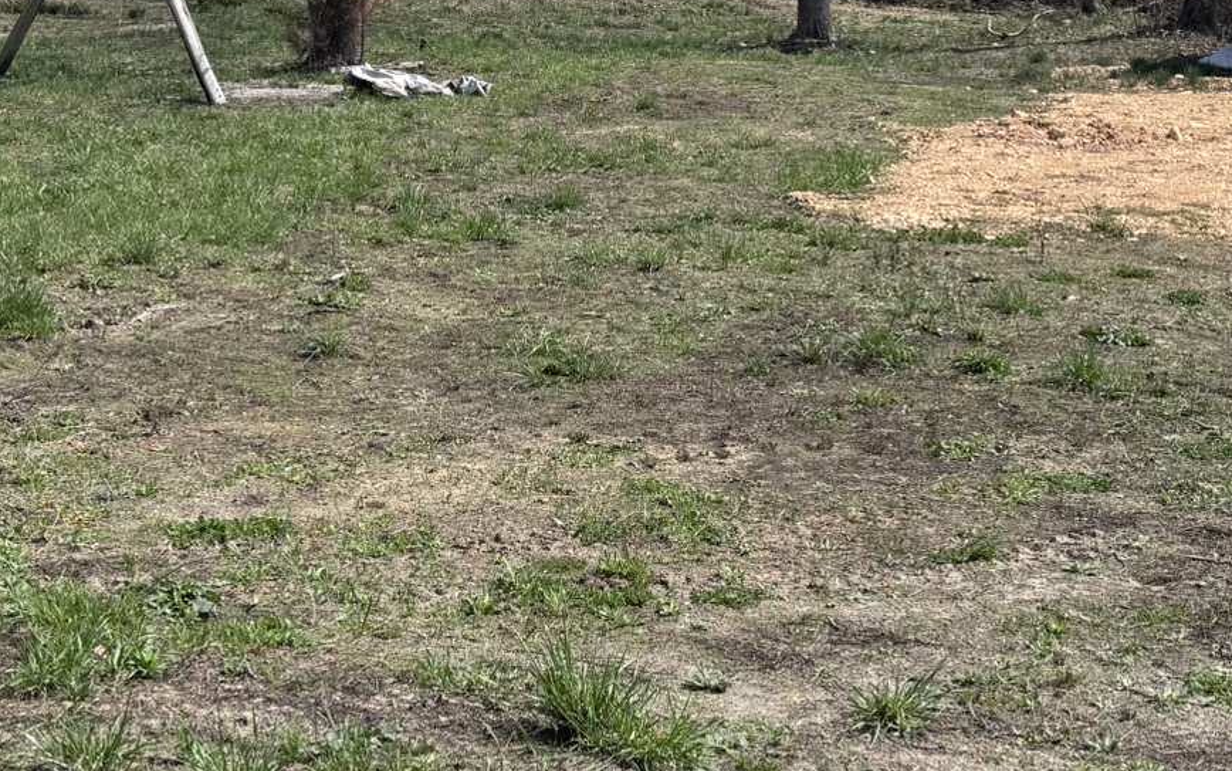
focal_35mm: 60
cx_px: 565
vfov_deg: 20.8
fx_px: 2015
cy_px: -43
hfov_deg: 34.0
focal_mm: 6.76
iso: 80
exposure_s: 1/3802
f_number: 1.78
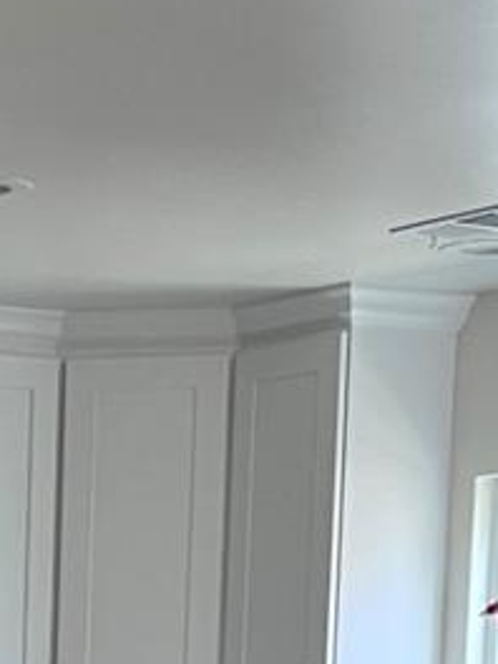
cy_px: 1170
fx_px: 2839
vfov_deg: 12.3
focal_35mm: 148
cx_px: -361
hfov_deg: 9.6
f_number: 1.6
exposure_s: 1/84
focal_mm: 5.1
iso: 125
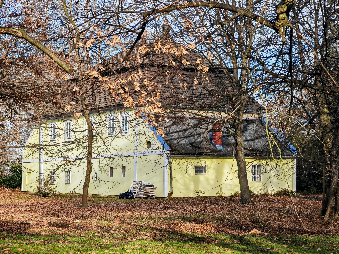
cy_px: 127
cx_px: 170
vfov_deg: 15.6
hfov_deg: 20.7
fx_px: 930
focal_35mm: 95
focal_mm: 14.92
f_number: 3
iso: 50
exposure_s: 1/360
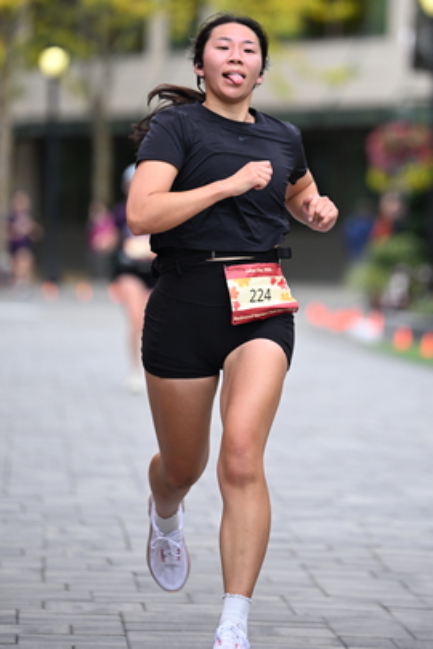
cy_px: 221
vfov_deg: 9.2
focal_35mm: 224
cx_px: 261
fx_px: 4041
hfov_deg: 6.1
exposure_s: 1/2000
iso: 640
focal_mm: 165
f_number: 2.8
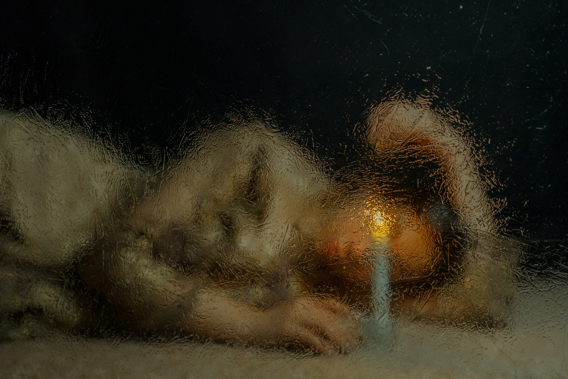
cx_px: 284
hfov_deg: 54.4
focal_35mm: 35
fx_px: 552
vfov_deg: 37.9
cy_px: 190
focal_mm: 35
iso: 320
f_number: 1.4
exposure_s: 1/125
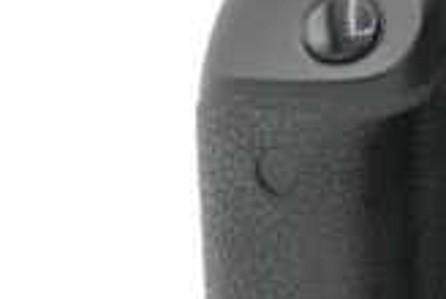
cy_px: 128
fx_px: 3278
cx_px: 723
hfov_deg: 7.6
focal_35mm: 264
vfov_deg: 5.2
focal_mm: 48.2
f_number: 10
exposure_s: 1/80
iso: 400
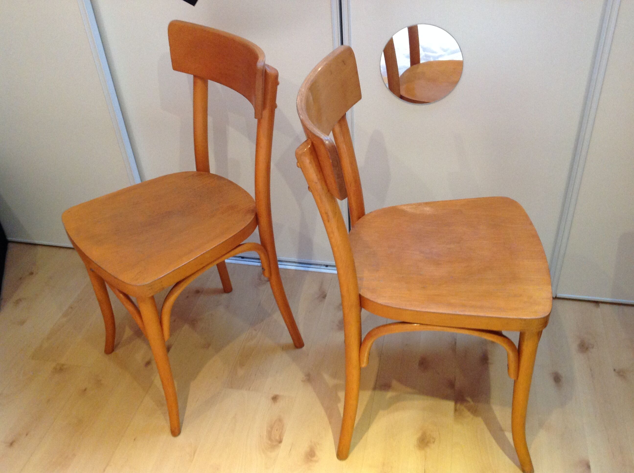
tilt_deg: -36.2
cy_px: 236
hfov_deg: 52.7
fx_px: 640
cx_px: 317
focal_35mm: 35
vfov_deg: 40.6
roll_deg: +4.5
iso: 250
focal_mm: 4.28
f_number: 2.4
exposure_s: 1/15
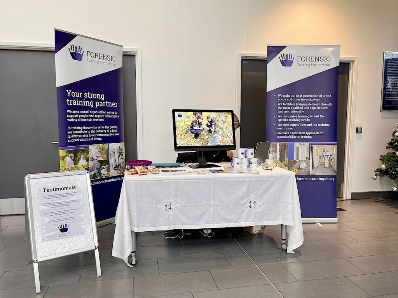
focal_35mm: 26
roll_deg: -1.9
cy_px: 149
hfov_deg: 67.3
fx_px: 299
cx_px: 199
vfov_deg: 53.1
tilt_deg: -5.5
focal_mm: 5.1
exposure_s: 1/100
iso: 40
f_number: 1.6
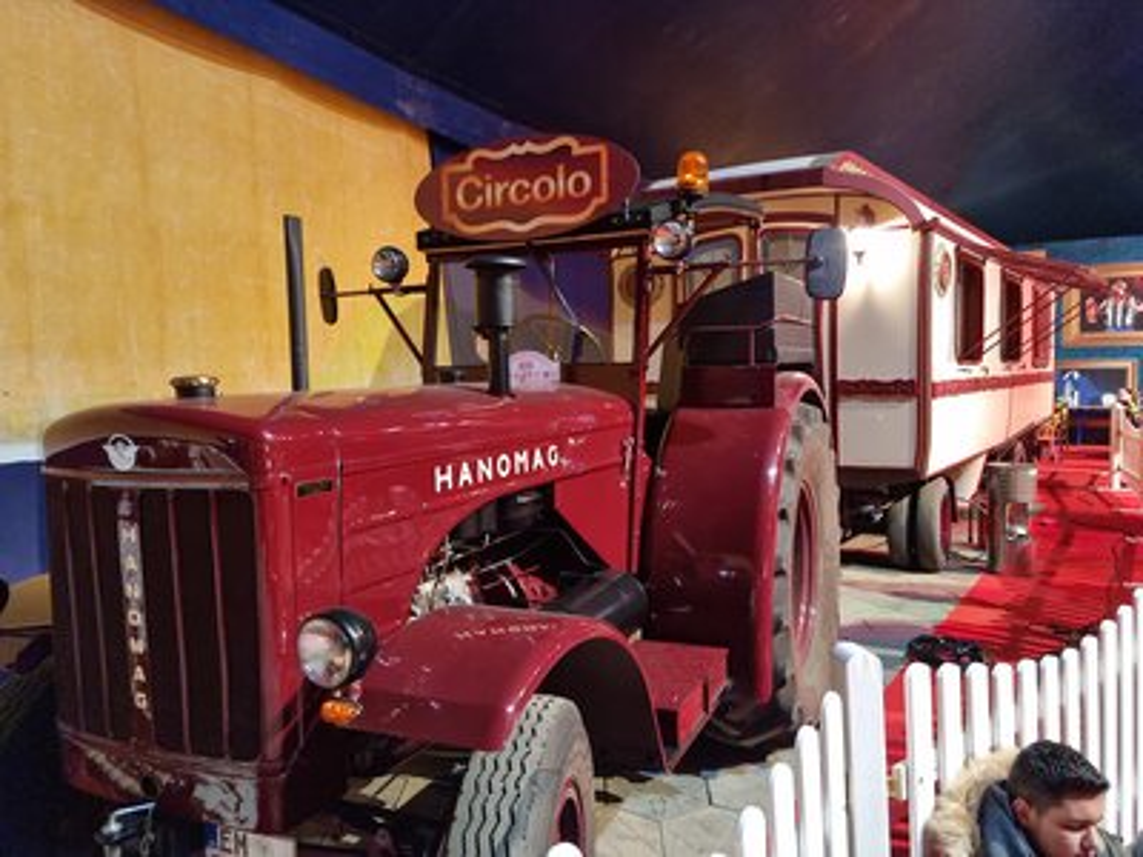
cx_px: 572
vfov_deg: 51.4
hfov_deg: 65.3
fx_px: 892
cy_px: 428
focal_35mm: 27
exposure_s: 1/17
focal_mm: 5.9
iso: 640
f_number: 2
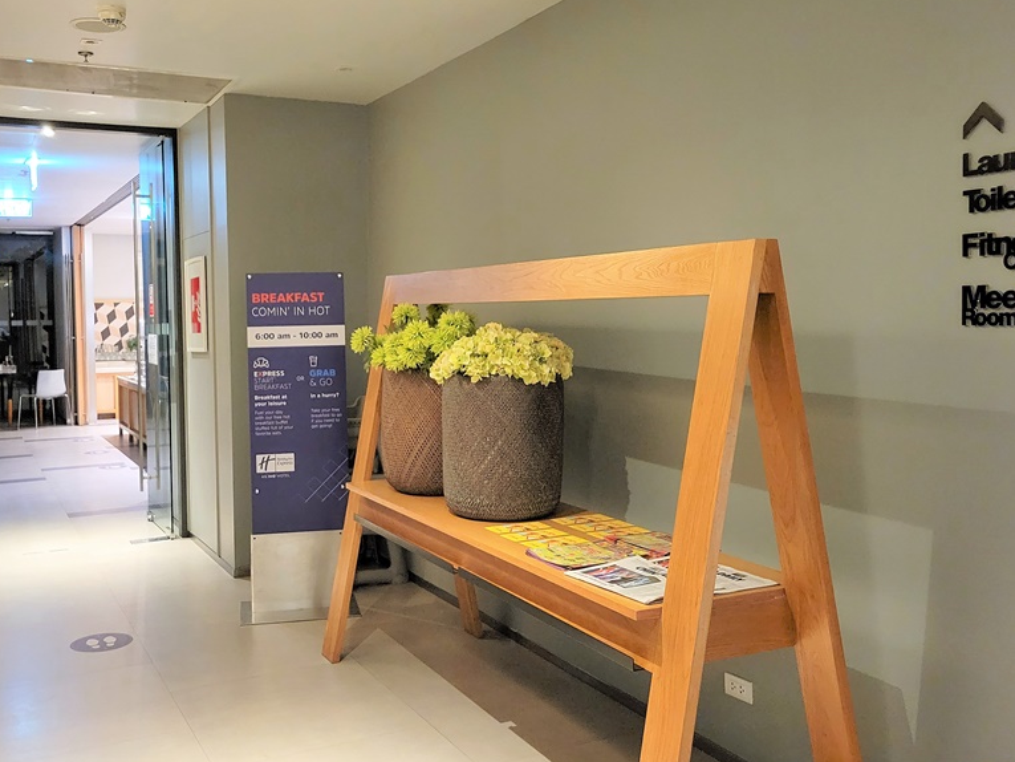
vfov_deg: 41.7
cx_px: 442
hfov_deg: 53.8
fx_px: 997
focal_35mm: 34
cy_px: 340
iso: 1000
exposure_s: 1/25
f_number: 1.8
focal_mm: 5.4
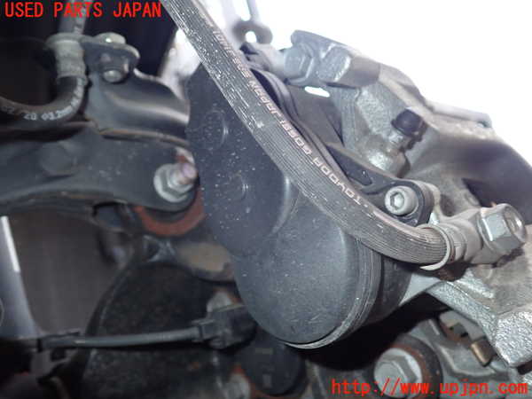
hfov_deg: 60.0
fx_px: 461
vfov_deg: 46.8
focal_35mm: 30
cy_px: 200
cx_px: 266
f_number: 6.3
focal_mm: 5.4
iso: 200
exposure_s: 1/30
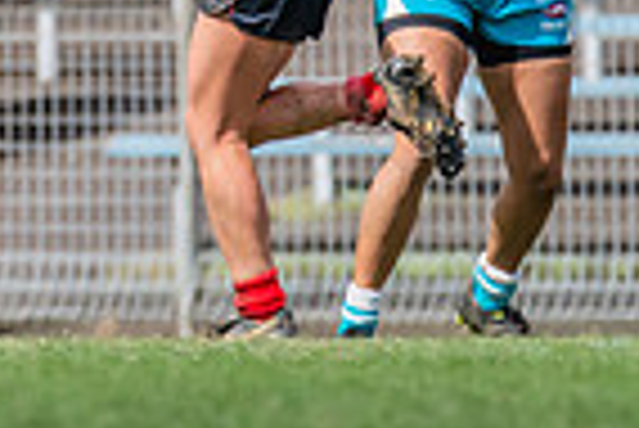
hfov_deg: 0.7
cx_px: -395
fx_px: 49288
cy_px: -223
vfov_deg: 0.5
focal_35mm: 2774
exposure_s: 1/1600
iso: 800
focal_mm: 600
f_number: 9
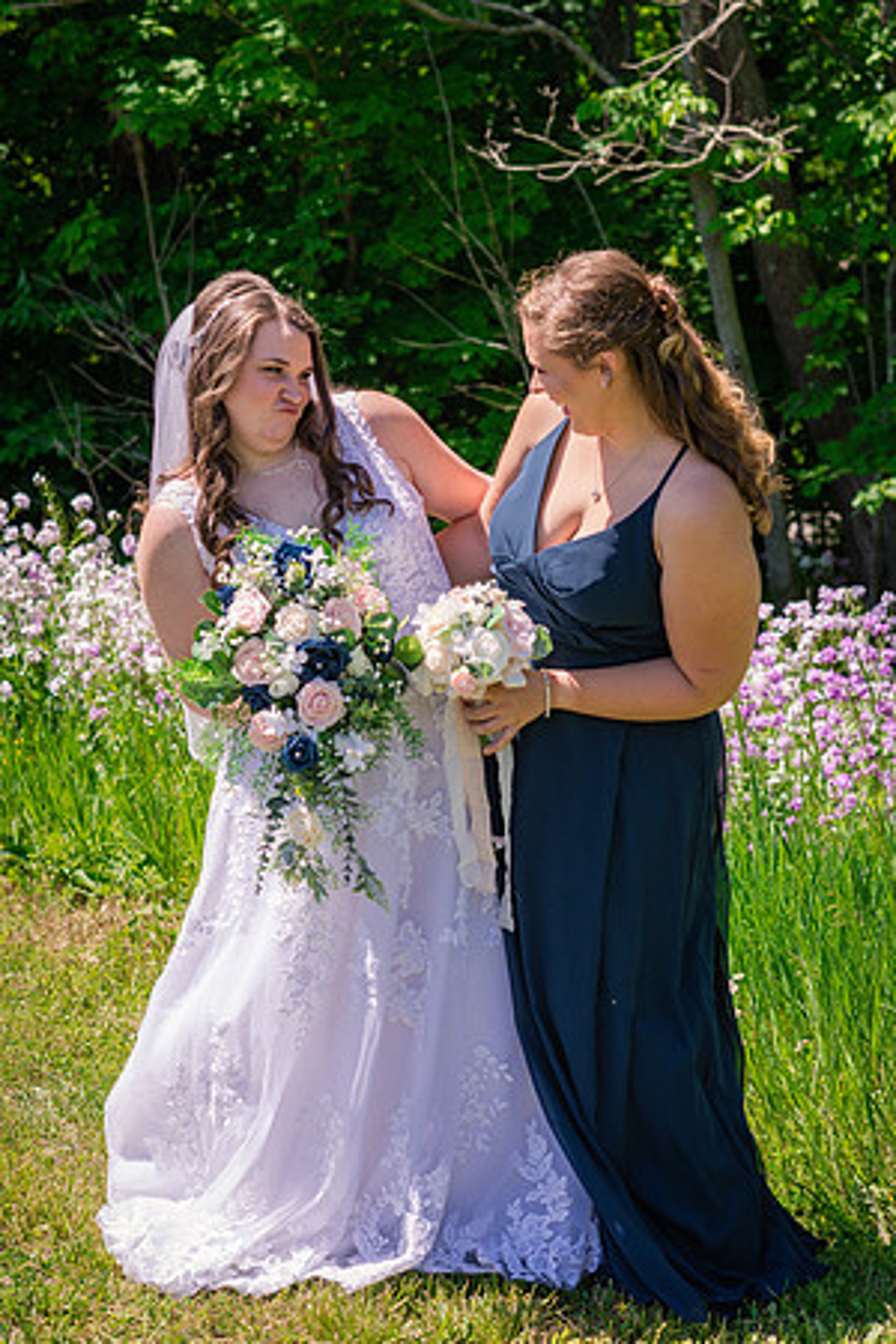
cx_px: 448
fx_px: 3173
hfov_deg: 16.1
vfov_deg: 23.9
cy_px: 672
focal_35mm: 85
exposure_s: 1/800
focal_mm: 85
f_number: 5
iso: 200
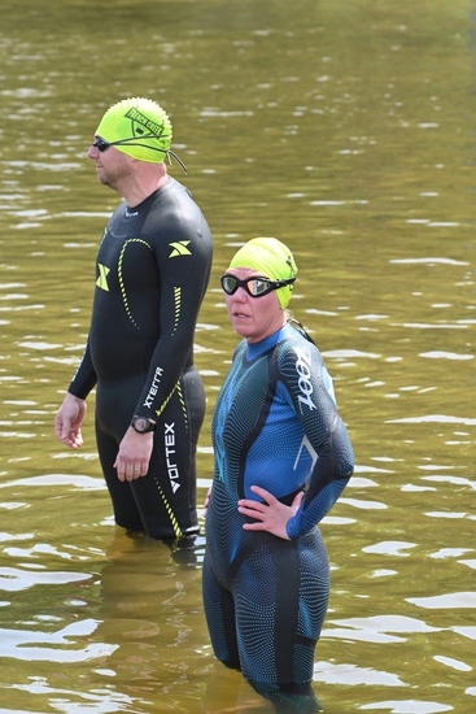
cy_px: 357
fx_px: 2676
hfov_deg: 10.2
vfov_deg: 15.2
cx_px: 238
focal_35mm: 135
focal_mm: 135
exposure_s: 1/1250
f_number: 9
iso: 1600
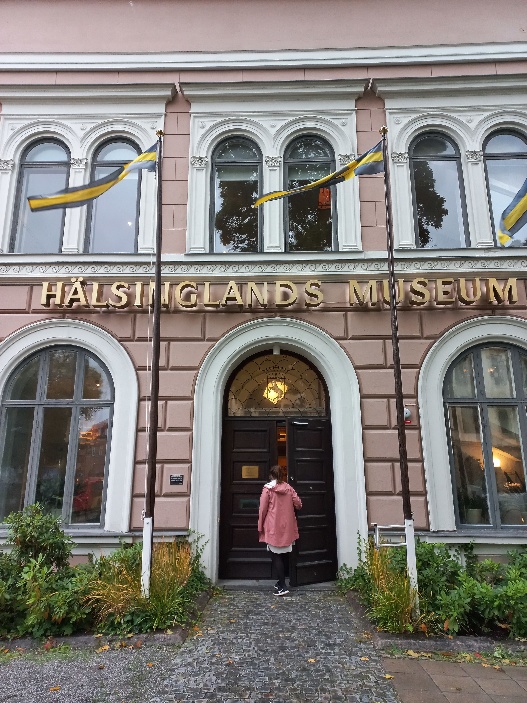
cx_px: 264
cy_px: 352
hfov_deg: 54.9
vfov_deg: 69.4
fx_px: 507
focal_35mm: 25
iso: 100
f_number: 1.8
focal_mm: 4.6
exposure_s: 1/49
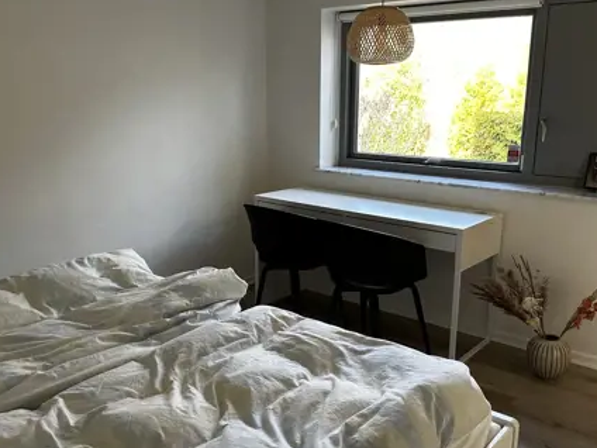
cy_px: 242
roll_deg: -0.4
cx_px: 318
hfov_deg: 53.9
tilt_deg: -12.3
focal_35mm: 34
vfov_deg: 41.8
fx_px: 586
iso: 160
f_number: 1.78
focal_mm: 6.86
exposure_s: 1/121
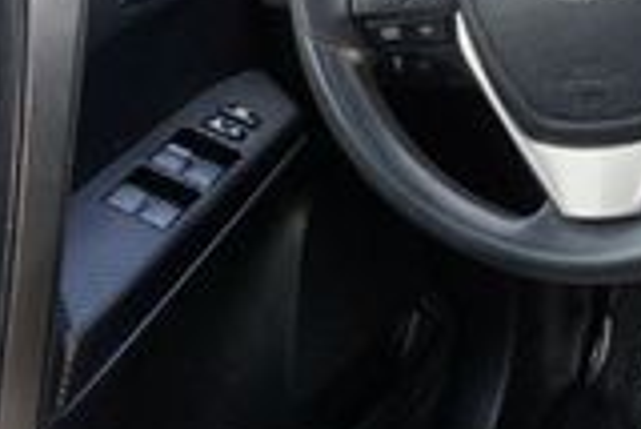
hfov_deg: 17.4
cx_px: 1146
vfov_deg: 13.7
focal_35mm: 96
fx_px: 1711
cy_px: -136
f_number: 4
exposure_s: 1/60
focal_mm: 16
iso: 400
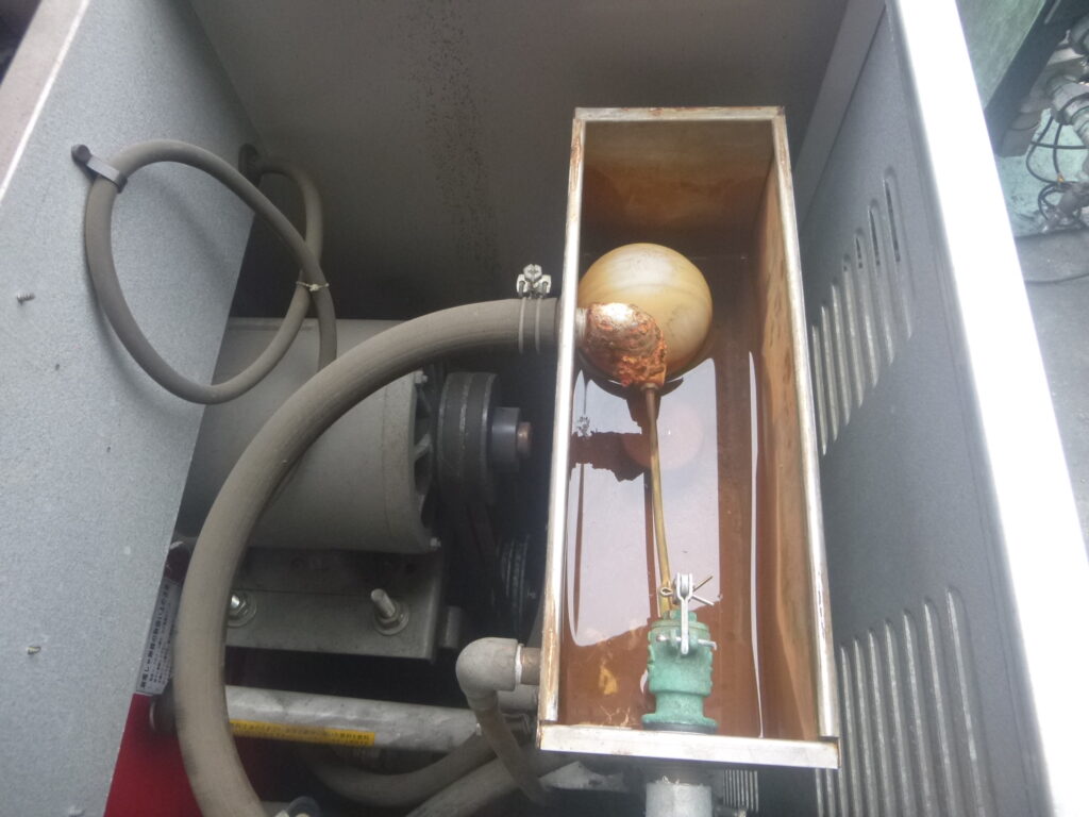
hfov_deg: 69.4
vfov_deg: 54.9
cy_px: 408
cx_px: 544
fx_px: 786
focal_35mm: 25
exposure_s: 1/60
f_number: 3.9
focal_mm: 4.5
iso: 250
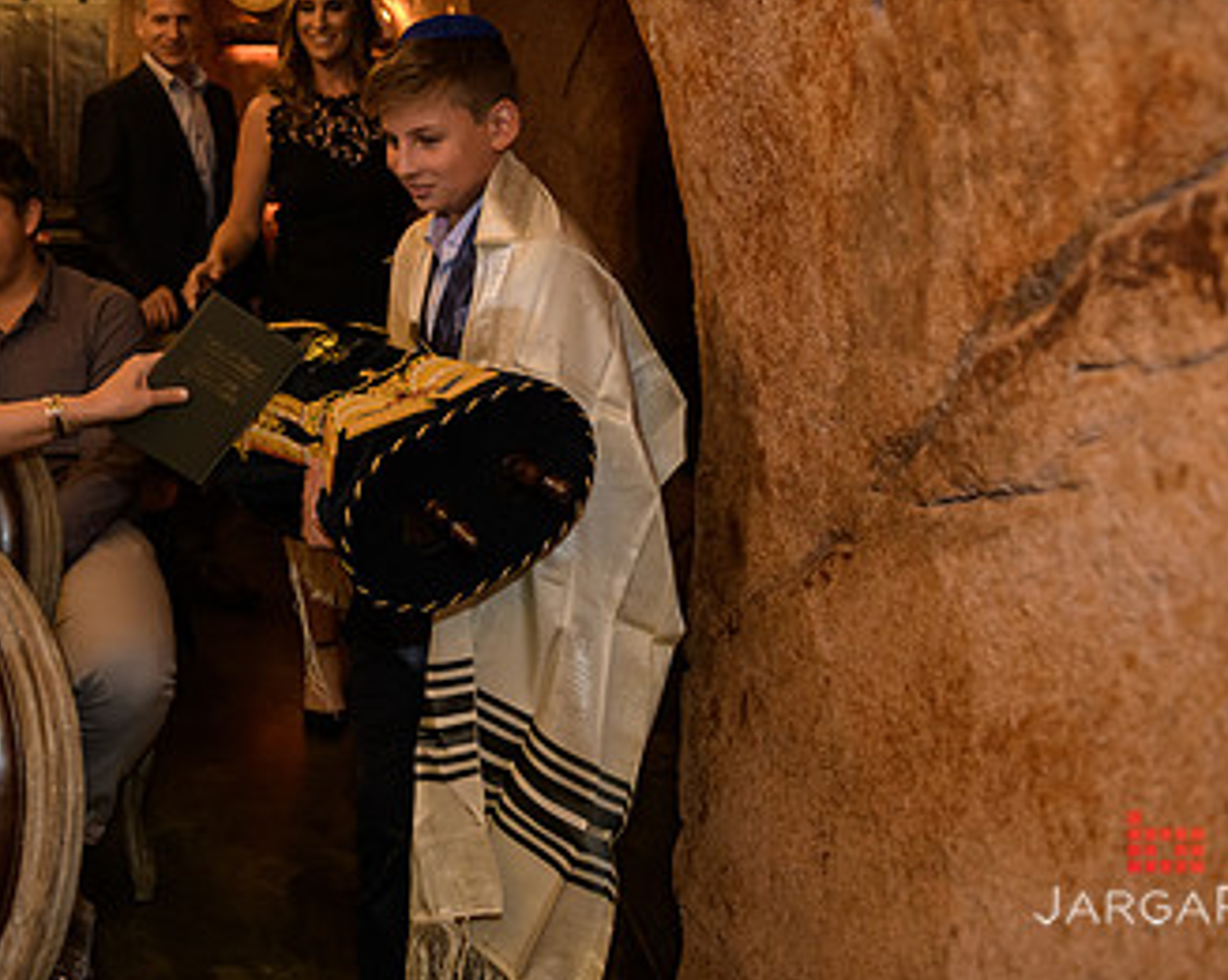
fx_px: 1452
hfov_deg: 44.3
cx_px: 304
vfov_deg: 36.6
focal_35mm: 40
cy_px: 280
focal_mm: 24
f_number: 3.2
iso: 1600
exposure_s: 1/125
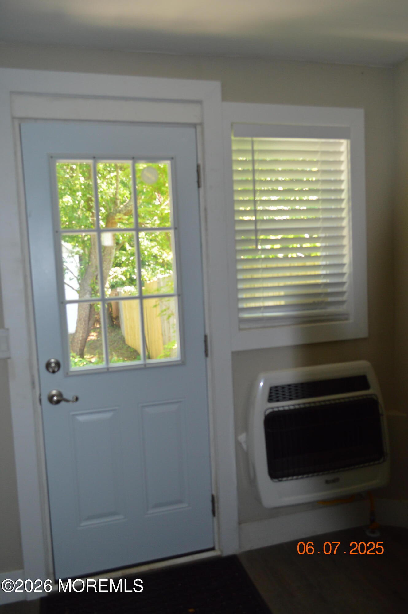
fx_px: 460
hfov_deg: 47.8
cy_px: 307
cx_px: 204
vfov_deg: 67.4
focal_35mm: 27
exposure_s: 1/60
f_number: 3.5
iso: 400
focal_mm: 18
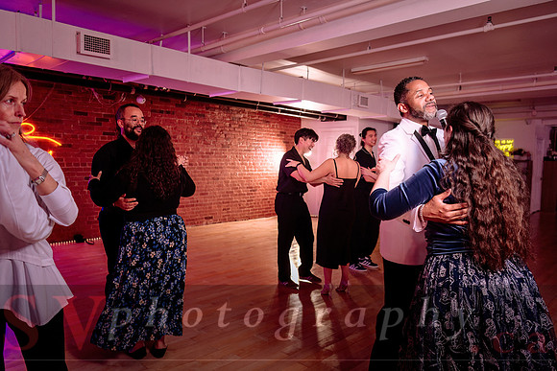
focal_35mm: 28
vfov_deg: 46.4
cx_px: 278
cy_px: 186
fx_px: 433
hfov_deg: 65.5
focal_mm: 28
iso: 500
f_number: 3.2
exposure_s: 1/60
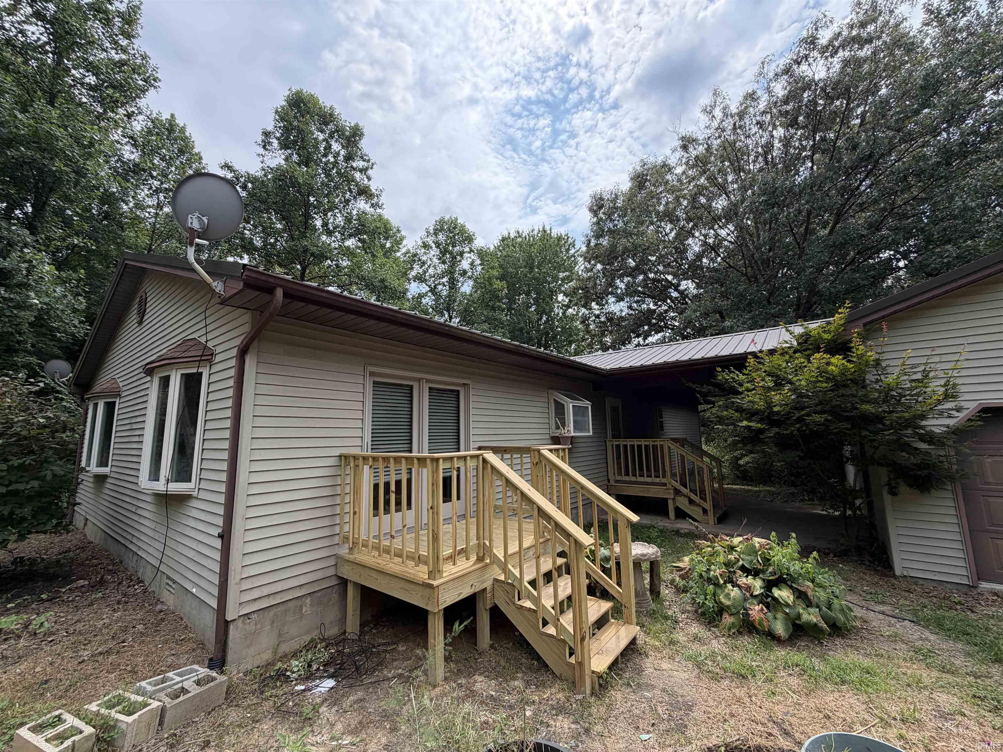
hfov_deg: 102.1
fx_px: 406
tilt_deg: +10.0
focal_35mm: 14
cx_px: 502
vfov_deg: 85.7
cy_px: 376
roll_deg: +3.0
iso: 40
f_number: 2.2
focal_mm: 2.22
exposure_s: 1/770
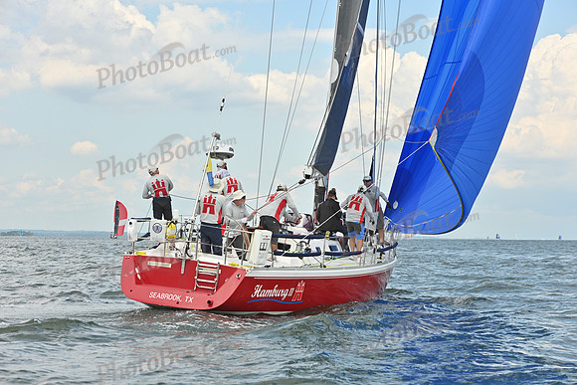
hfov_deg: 21.5
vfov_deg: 14.4
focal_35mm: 95
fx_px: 1523
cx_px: 288
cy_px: 192
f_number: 6.3
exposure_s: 1/1600
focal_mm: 95
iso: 320
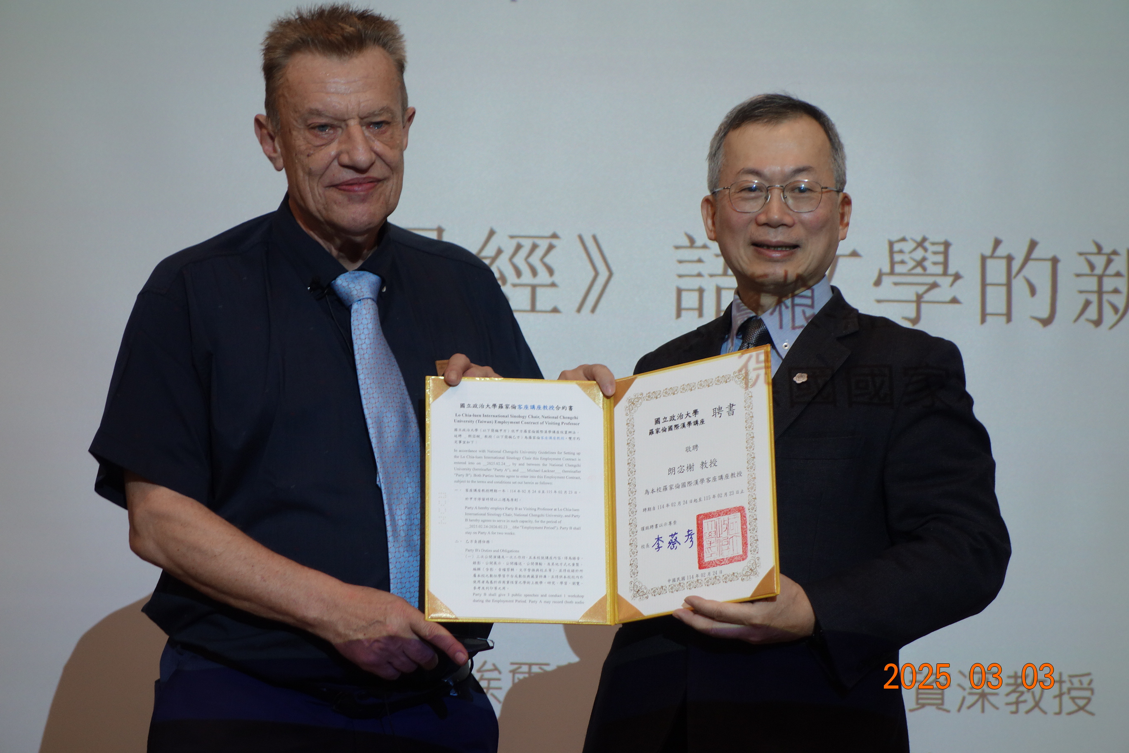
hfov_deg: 20.6
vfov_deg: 13.8
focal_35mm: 99
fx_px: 3105
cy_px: 376
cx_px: 564
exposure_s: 1/60
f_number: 4.9
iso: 400
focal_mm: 36.95
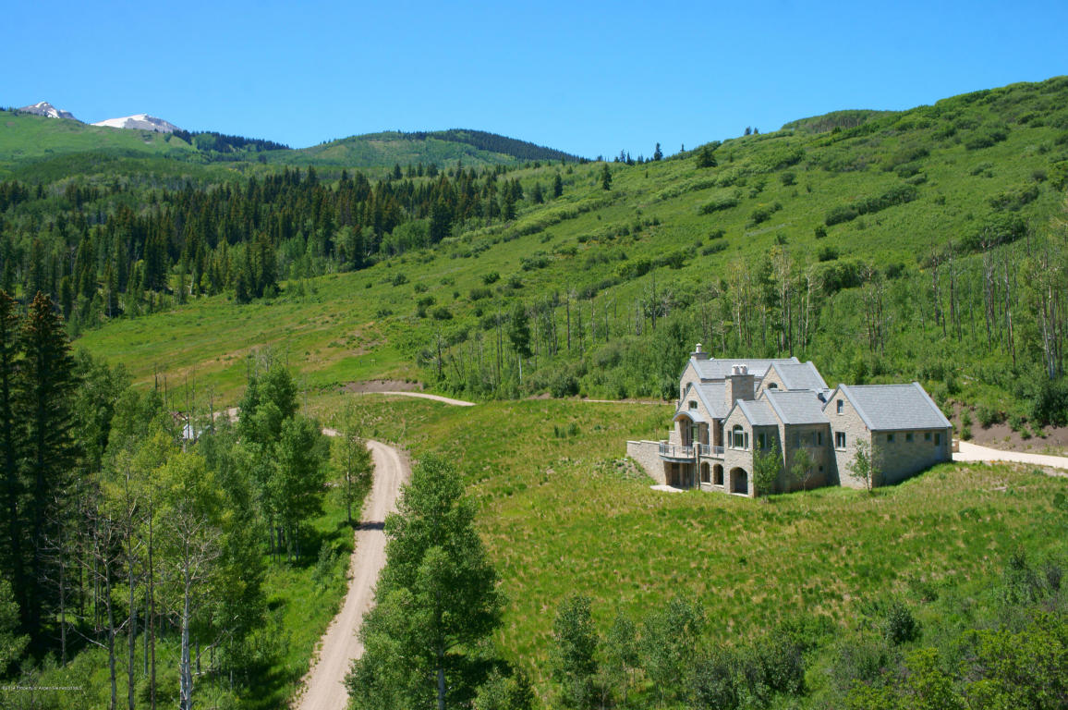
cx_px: 534
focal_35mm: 40
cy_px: 355
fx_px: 1200
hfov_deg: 48.0
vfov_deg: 32.9
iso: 100
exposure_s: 1/100
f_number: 13
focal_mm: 27
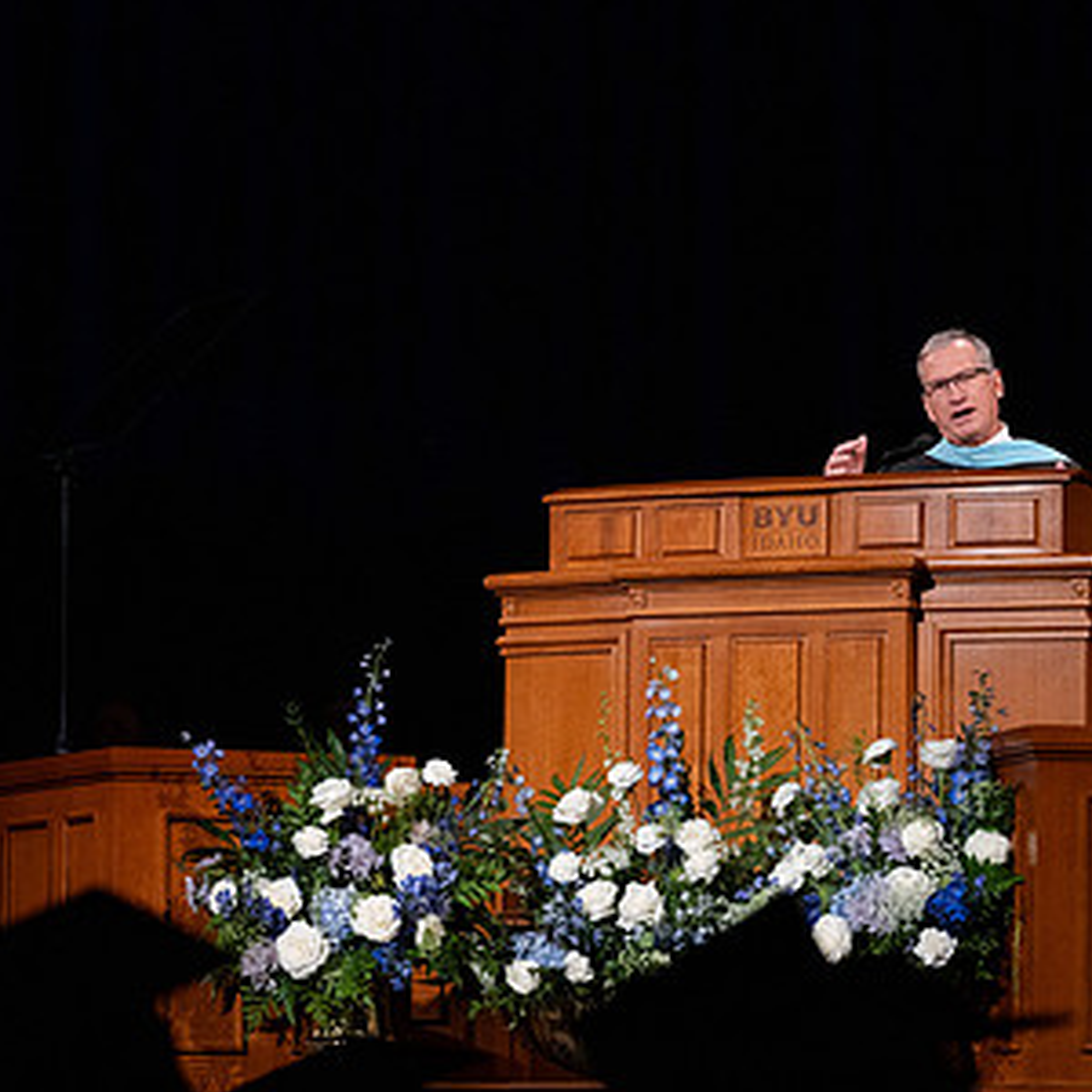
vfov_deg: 10.6
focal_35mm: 165
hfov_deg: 10.6
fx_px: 5889
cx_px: 721
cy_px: 610
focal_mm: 100
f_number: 4.5
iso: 2500
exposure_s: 1/320
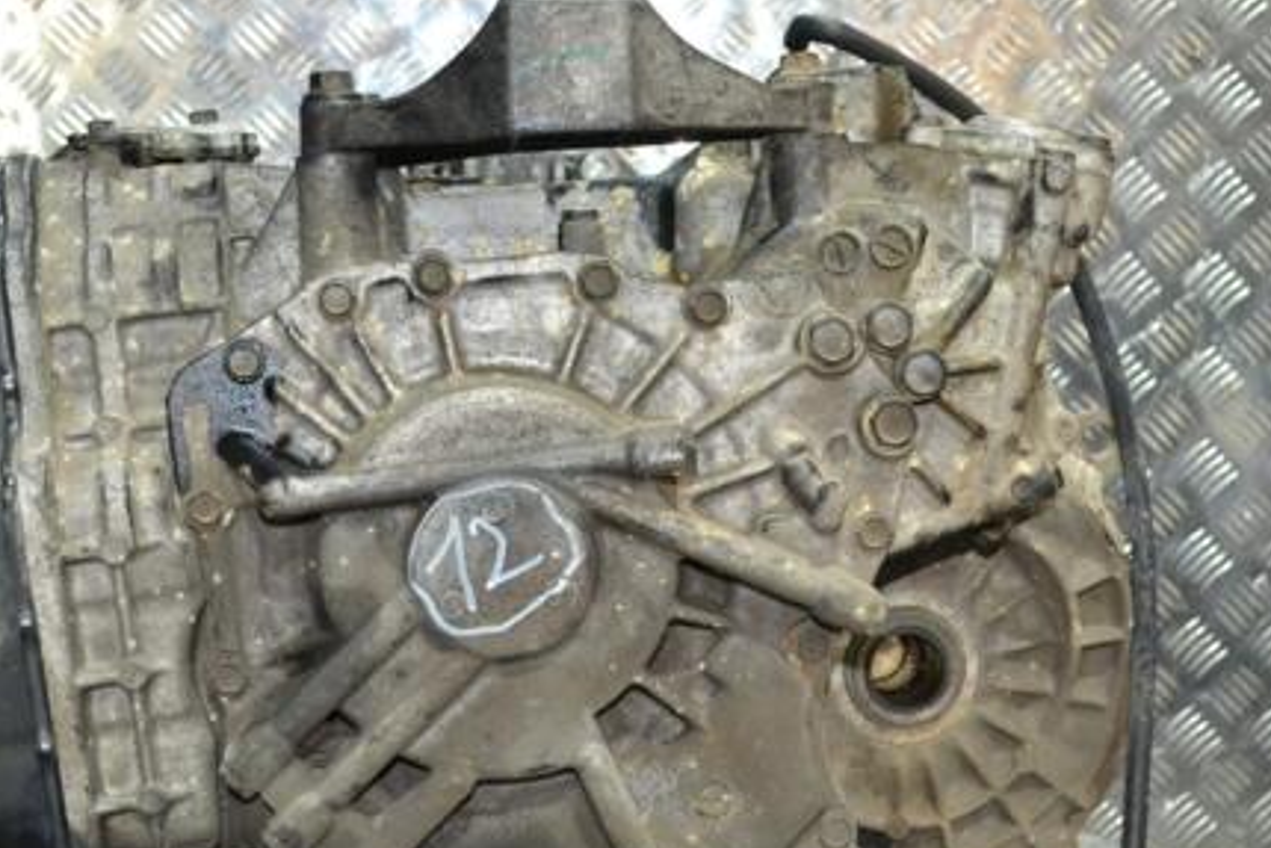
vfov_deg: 22.3
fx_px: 2144
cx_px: 644
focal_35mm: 61
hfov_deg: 33.0
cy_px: 579
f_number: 4.5
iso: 2500
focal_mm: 29
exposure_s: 1/60
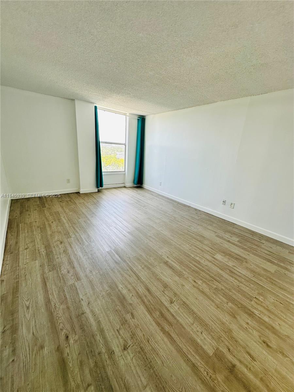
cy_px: 196
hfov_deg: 85.7
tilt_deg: -16.6
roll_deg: -3.9
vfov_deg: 102.1
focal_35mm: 14
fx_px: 159
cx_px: 147
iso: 40
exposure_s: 1/120
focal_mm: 2.22
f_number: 2.2
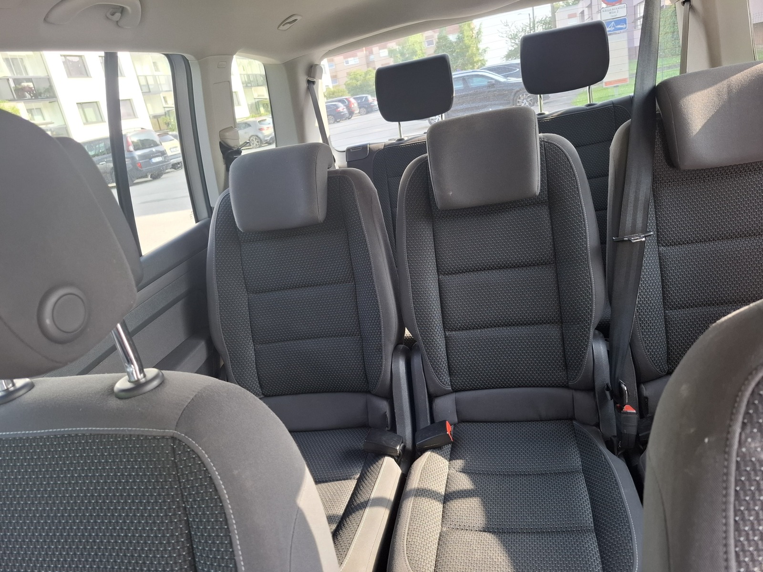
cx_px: 382
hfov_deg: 73.9
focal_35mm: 23
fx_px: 507
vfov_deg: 58.9
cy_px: 286
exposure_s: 1/100
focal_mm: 5.54
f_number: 1.8
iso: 200
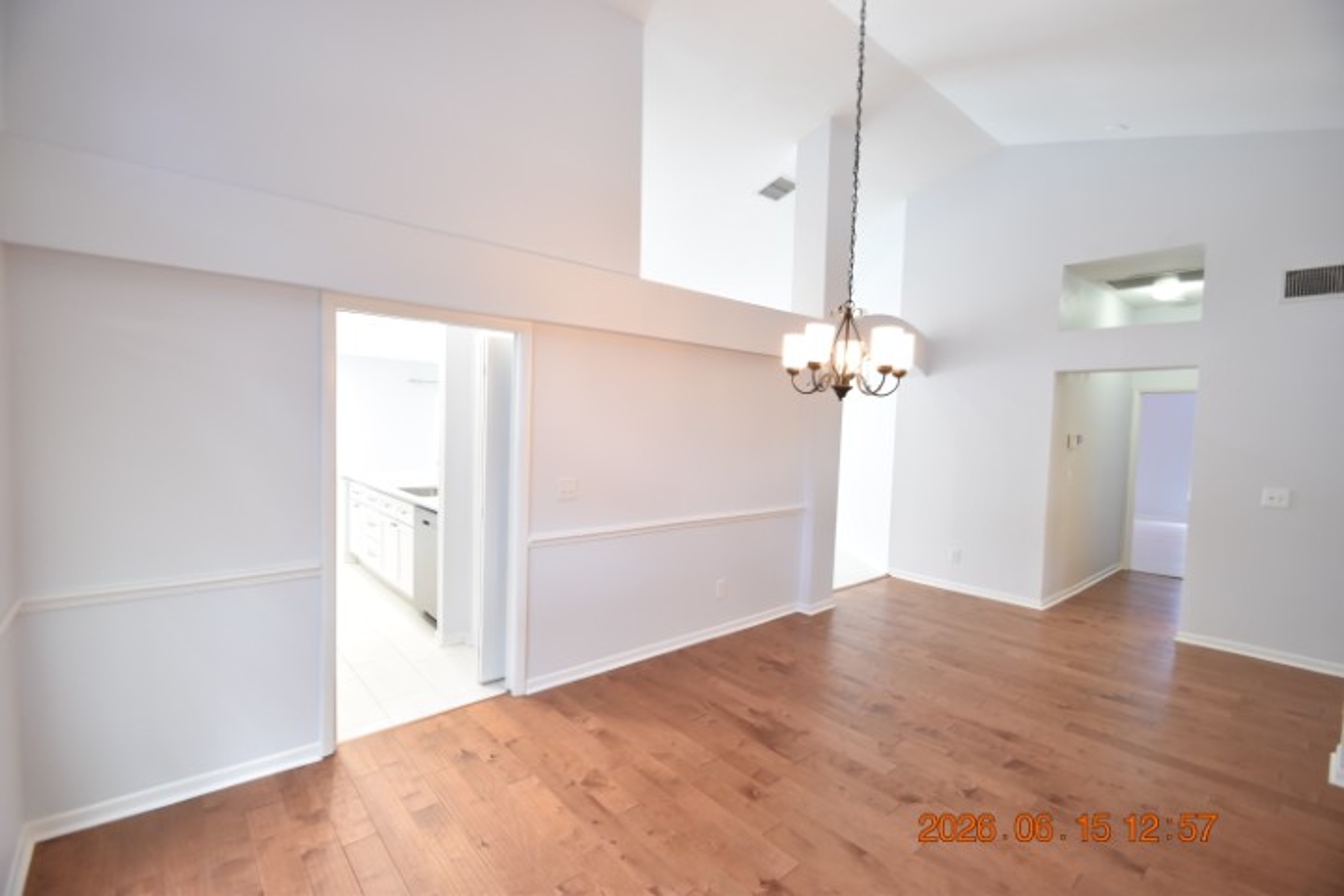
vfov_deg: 77.3
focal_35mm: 15
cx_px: 672
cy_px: 448
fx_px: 560
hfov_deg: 100.4
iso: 800
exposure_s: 1/45
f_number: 3.5
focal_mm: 10
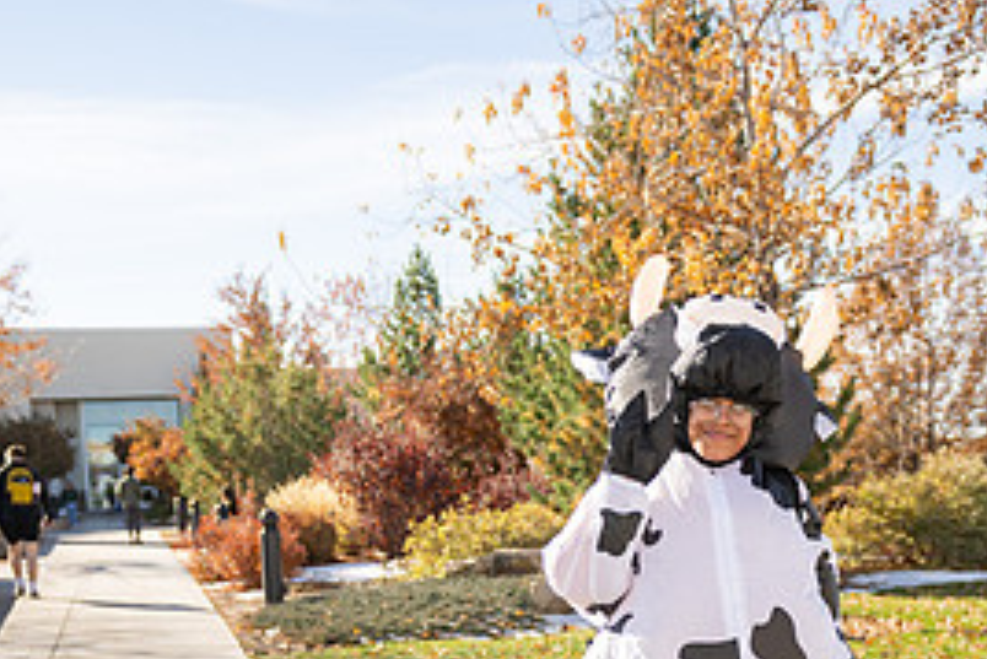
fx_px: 1426
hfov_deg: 38.1
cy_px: 650
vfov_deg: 24.9
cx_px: 563
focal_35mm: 52
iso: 100
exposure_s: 1/1000
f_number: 2.8
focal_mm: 24
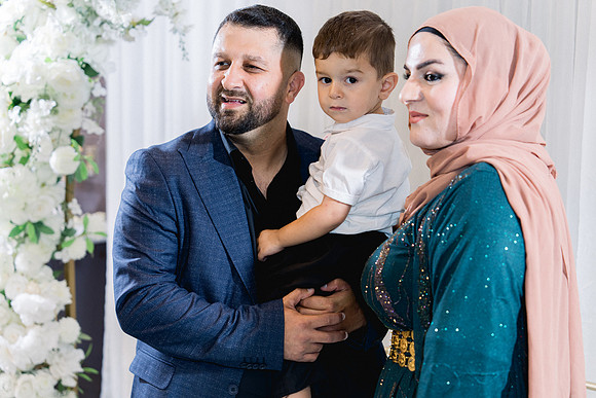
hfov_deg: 30.1
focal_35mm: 67
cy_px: 199
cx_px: 298
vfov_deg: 20.3
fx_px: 1109
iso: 800
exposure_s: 1/160
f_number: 2.8
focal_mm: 67
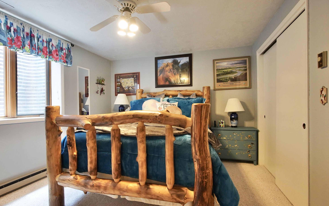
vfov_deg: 67.9
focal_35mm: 17
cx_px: 161
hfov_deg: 94.4
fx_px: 152
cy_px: 110
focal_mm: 11
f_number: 2.8
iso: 1600
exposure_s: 1/160
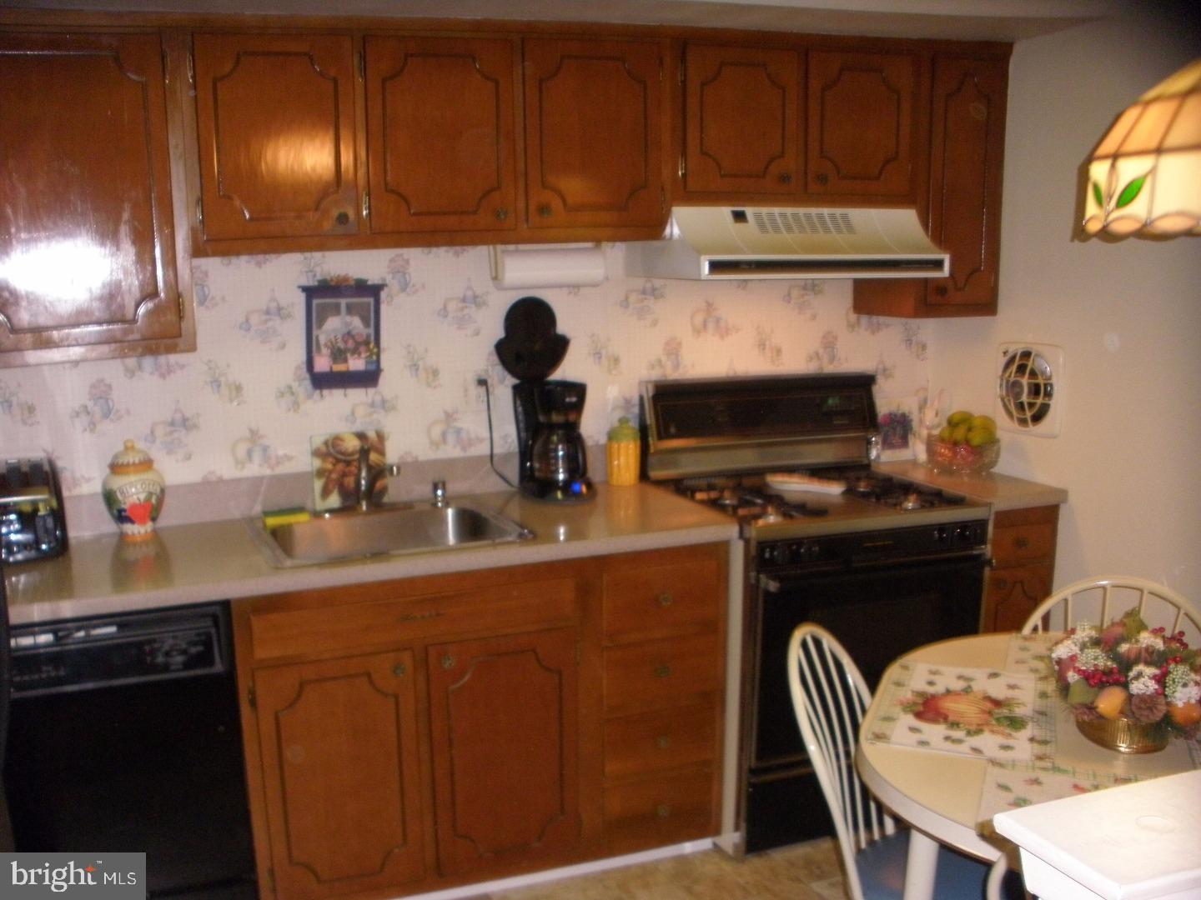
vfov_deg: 39.7
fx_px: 1249
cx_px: 600
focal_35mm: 36
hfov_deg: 51.4
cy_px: 450
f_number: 3.5
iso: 320
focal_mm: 6.3
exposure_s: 1/30
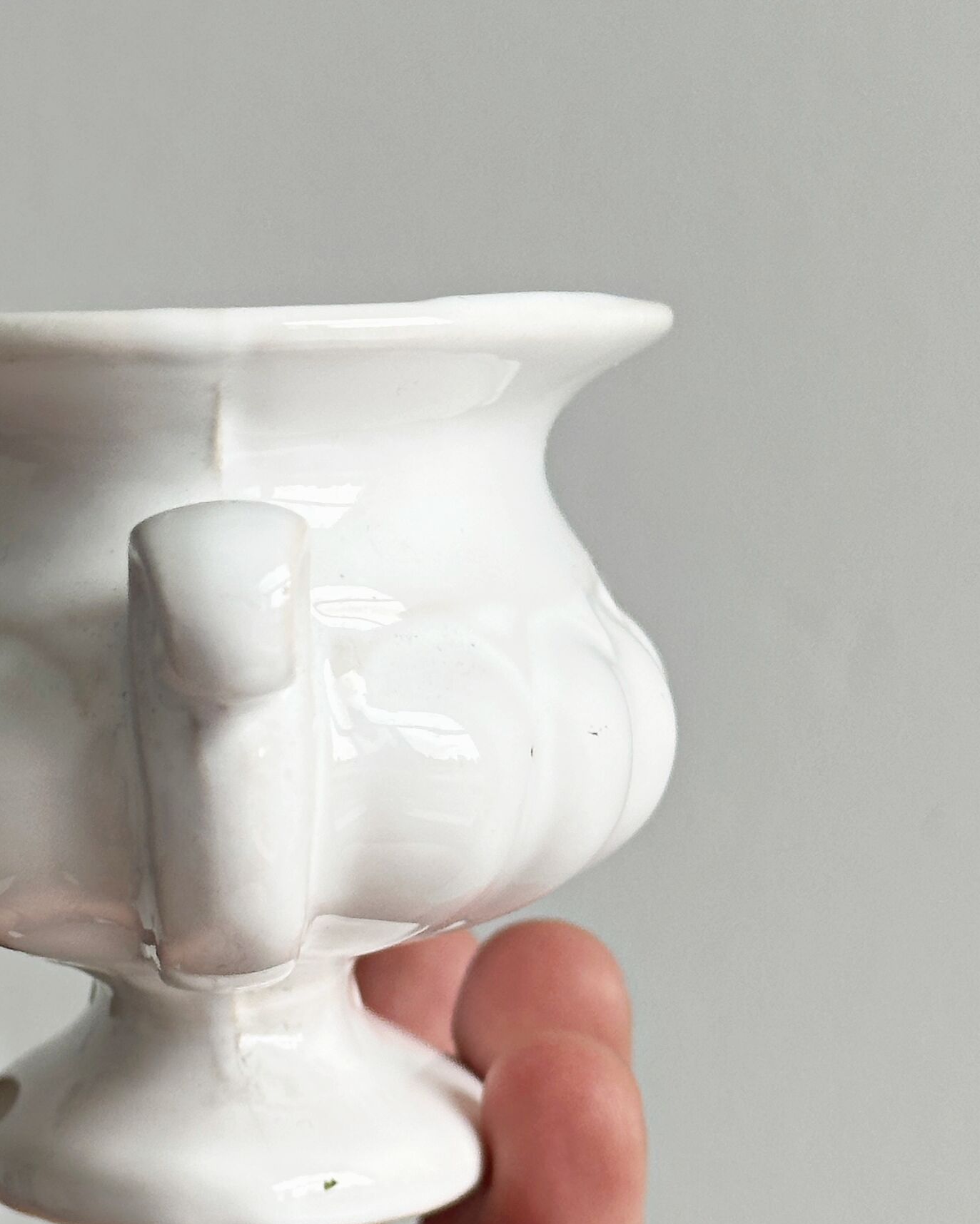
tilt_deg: -6.9
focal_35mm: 110
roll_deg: +0.9
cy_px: 782
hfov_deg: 13.9
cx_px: 140
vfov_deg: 17.4
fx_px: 3988
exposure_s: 1/911
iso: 64
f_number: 1.78
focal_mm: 6.86
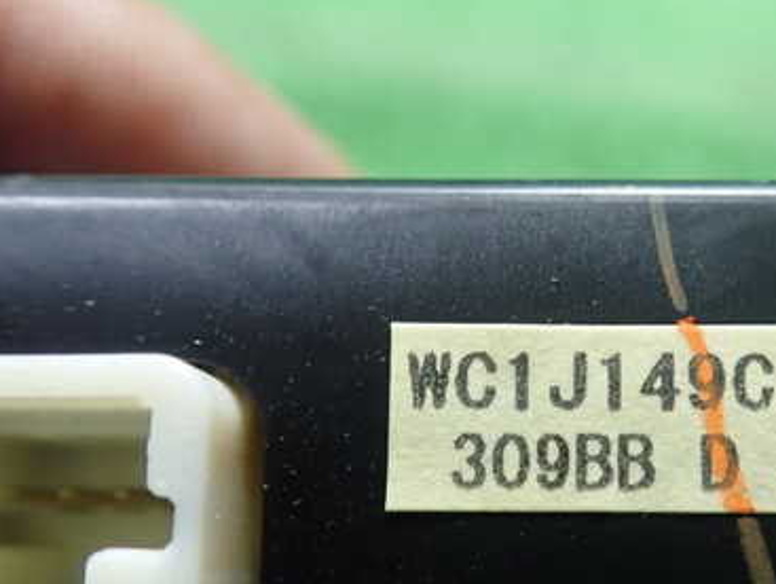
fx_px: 1100
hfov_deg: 38.1
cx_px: 562
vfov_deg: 29.5
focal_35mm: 49
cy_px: 385
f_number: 2.3
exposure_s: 1/125
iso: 640
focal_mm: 5.5
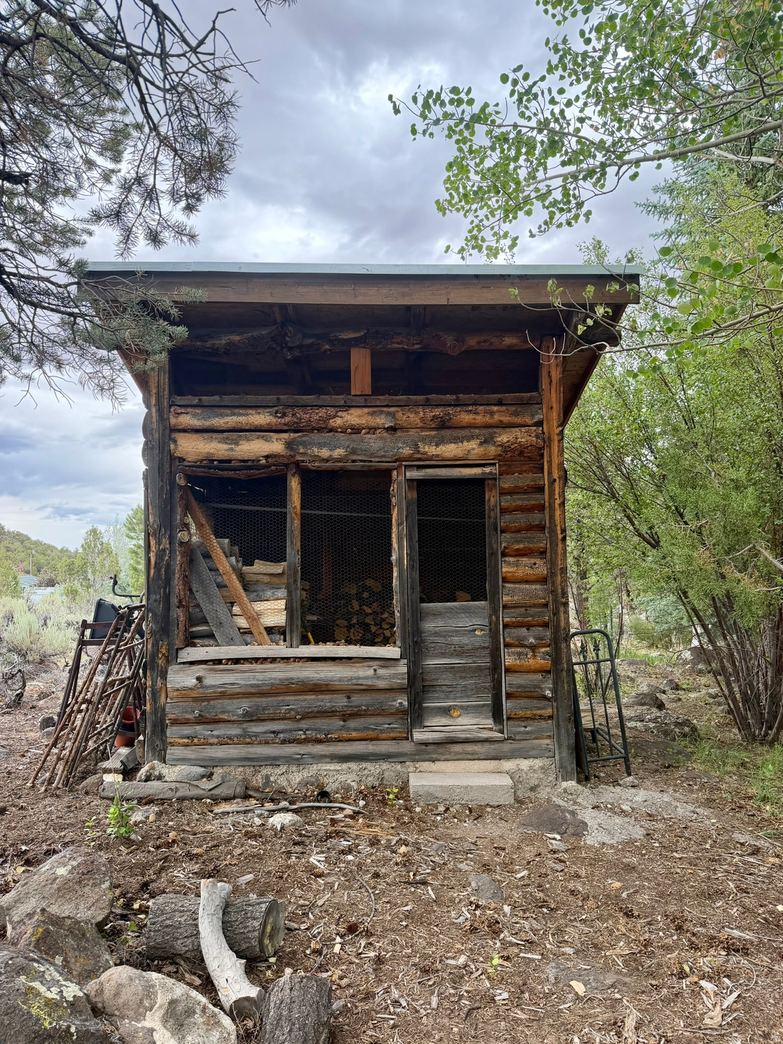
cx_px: 392
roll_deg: +0.2
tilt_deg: +3.8
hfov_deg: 56.8
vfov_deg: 71.6
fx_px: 724
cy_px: 522
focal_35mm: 24
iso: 100
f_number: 1.78
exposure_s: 1/750
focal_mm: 6.76
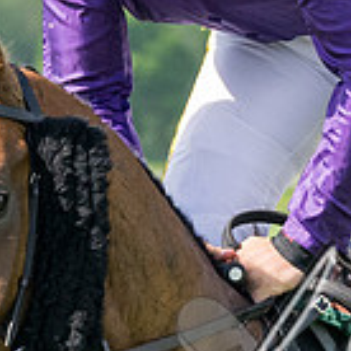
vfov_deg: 2.0
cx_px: 217
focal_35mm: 863
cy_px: 218
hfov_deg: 2.0
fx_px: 9900
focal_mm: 98
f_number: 5
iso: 400
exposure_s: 1/1250
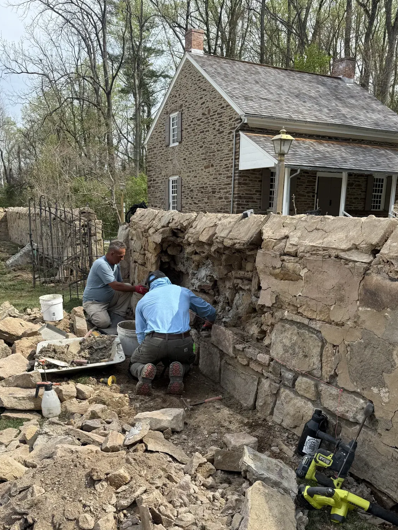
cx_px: 183
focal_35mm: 32
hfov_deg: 44.1
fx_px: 491
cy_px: 351
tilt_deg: -8.7
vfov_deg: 55.7
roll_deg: -1.0
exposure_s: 1/2703
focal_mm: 6.76
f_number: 1.78
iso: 80
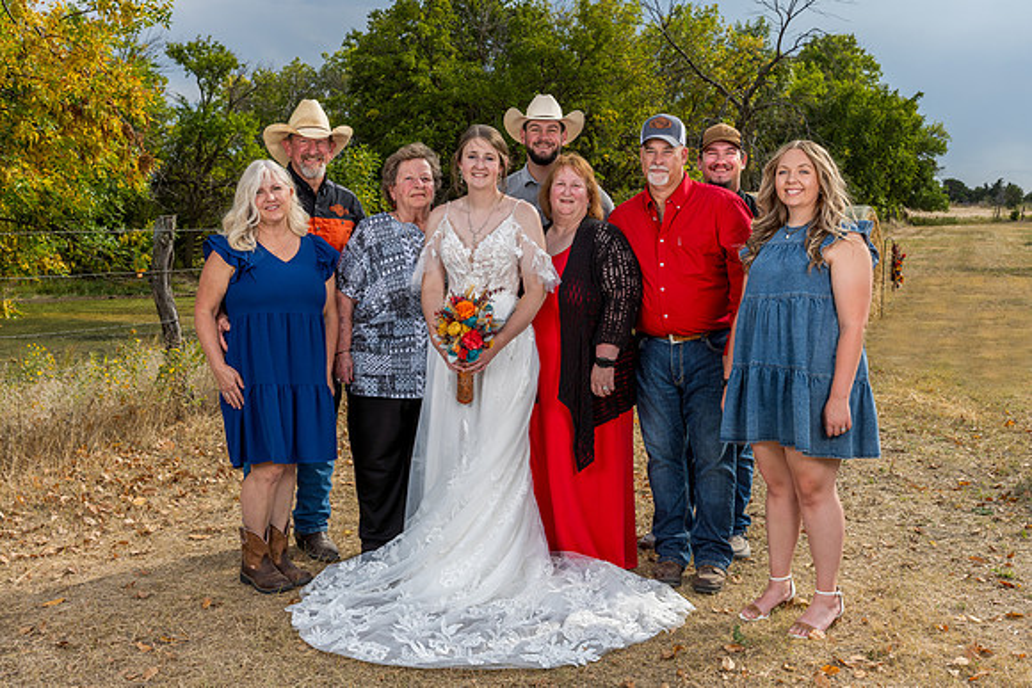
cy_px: 344
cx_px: 516
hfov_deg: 48.4
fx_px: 1147
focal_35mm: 40
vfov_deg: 33.4
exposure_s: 1/250
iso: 80
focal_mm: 40
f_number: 9
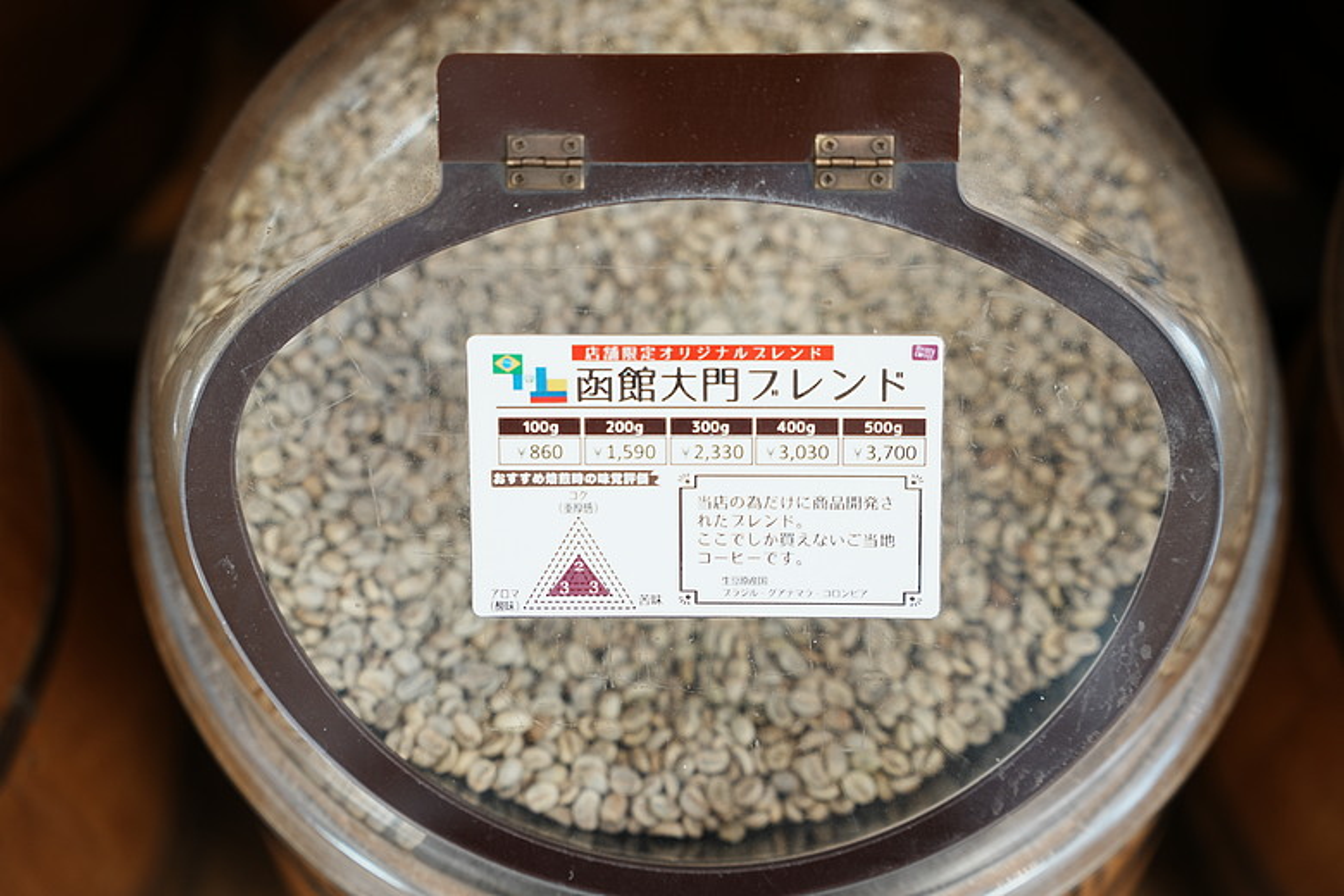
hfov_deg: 28.8
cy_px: 448
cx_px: 672
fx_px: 2613
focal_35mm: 70
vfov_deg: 19.5
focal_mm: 70
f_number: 2.8
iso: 250
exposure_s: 1/50
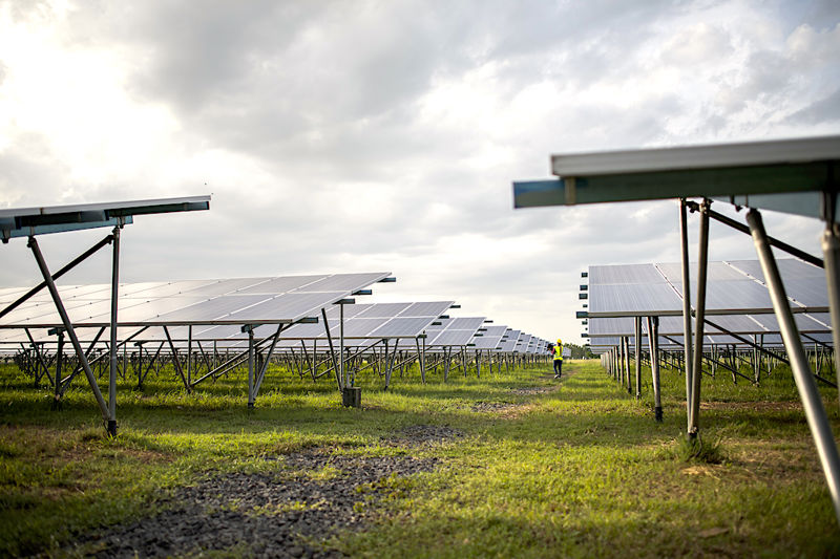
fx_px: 653
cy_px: 280
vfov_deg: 46.4
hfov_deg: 65.5
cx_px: 420
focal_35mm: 28
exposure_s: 1/2000
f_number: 1.8
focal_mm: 28
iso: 100
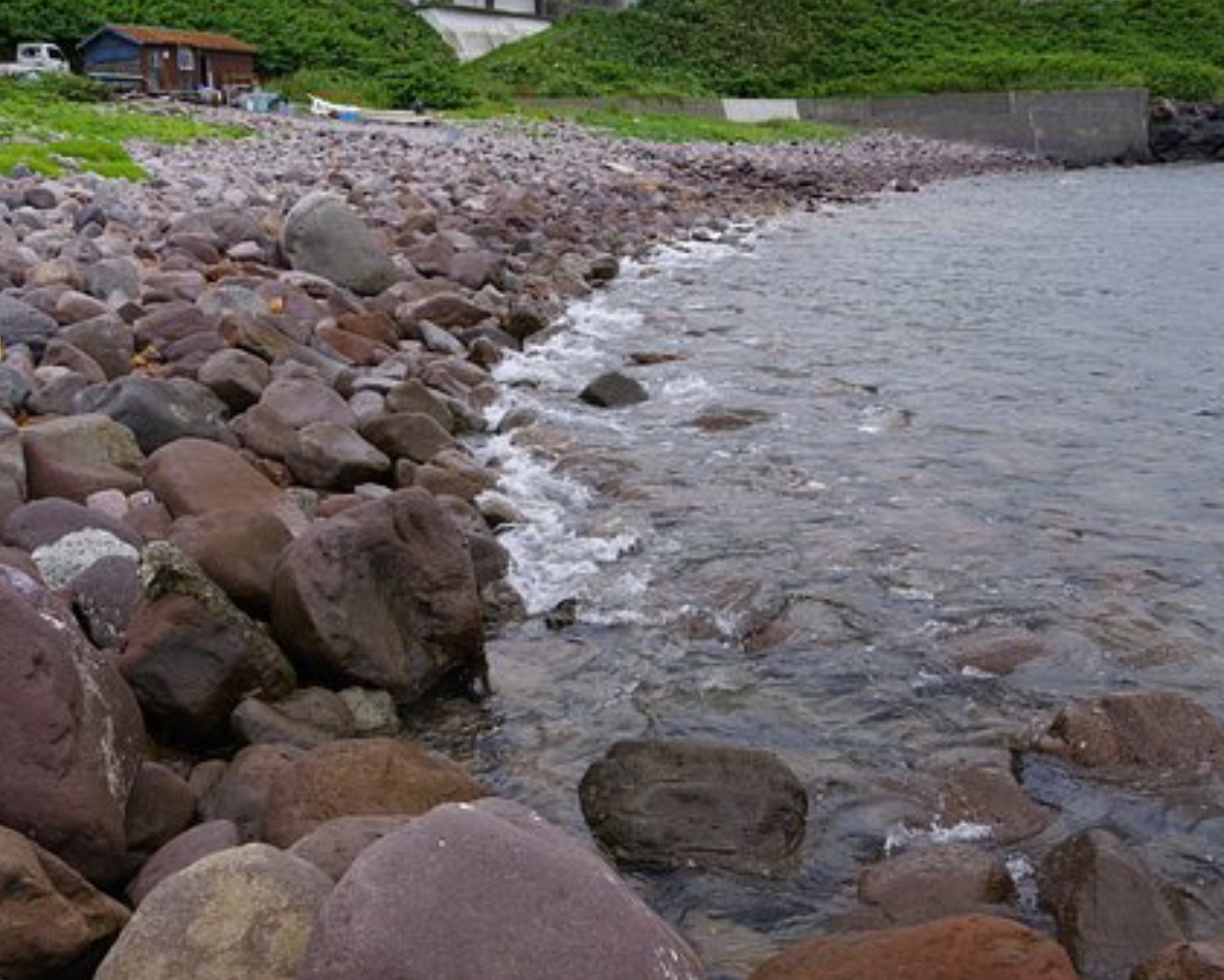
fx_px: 1486
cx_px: 503
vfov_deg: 36.5
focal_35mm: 41
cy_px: 491
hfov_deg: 44.6
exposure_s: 1/80
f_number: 11
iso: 100
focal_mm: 24
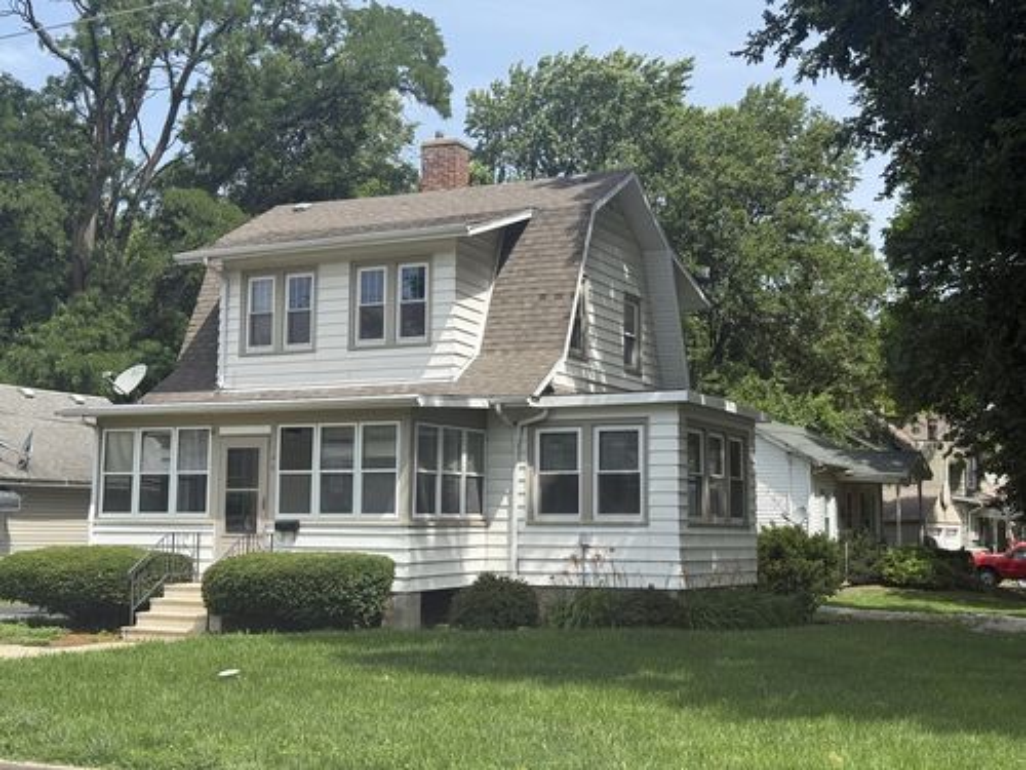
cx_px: 513
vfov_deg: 30.3
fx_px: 1423
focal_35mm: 48
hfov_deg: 39.7
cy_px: 385
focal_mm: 6.76
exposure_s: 1/2577
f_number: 1.78
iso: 64
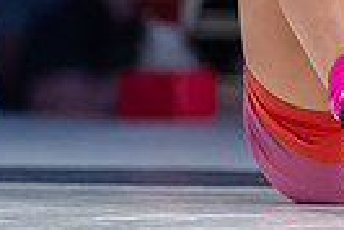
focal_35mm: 1117
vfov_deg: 1.2
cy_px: -8
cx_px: 640
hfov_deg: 1.8
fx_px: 10685
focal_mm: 180
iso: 2500
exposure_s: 1/800
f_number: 2.8
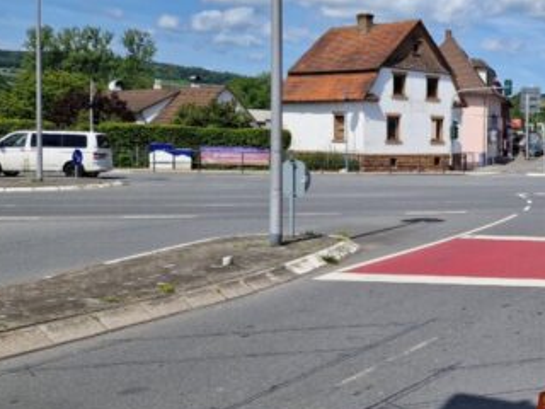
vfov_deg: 29.1
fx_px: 787
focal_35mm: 50
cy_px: 169
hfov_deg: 33.8
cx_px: 581
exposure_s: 1/2432
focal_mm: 5.4
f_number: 1.8
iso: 50
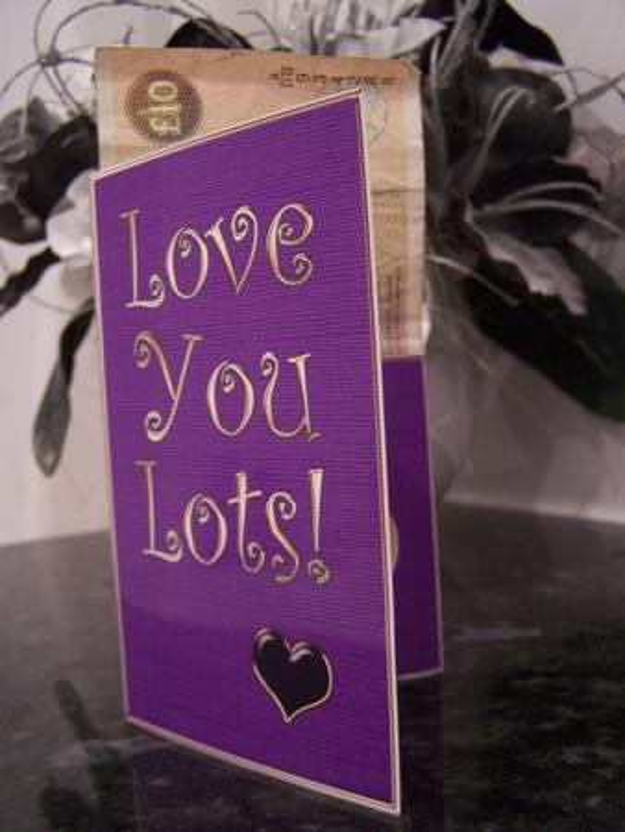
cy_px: 416
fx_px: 914
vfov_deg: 49.0
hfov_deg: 37.8
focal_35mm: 38
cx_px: 312
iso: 140
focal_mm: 6.3
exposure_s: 1/8
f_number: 2.8
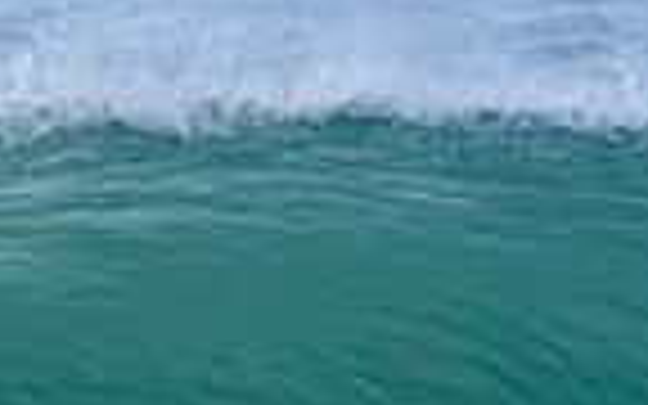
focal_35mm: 3082
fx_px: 54428
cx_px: -68
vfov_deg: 0.4
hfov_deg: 0.7
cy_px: 529
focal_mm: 500
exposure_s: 1/2000
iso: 500
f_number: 5.6
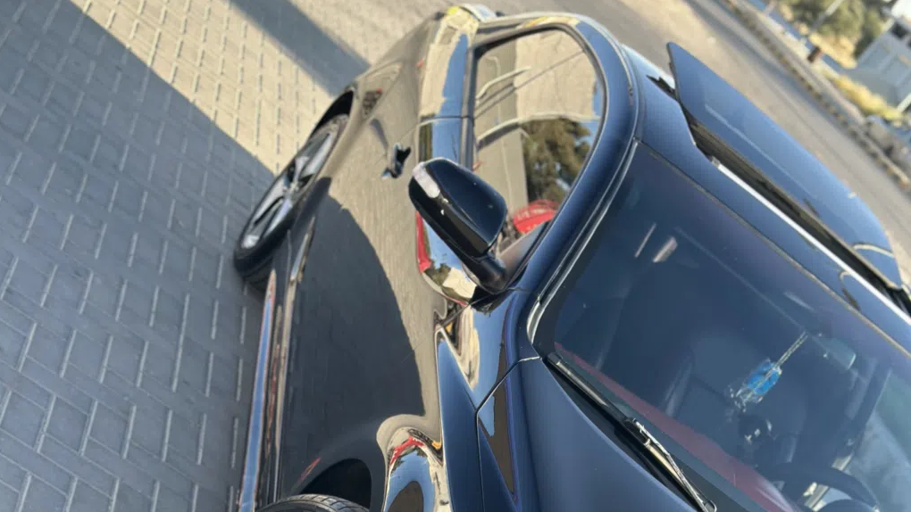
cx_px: 455
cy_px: 508
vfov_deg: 16.9
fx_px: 1691
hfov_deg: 30.1
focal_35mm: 70
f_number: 1.78
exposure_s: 1/519
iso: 80
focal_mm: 6.86
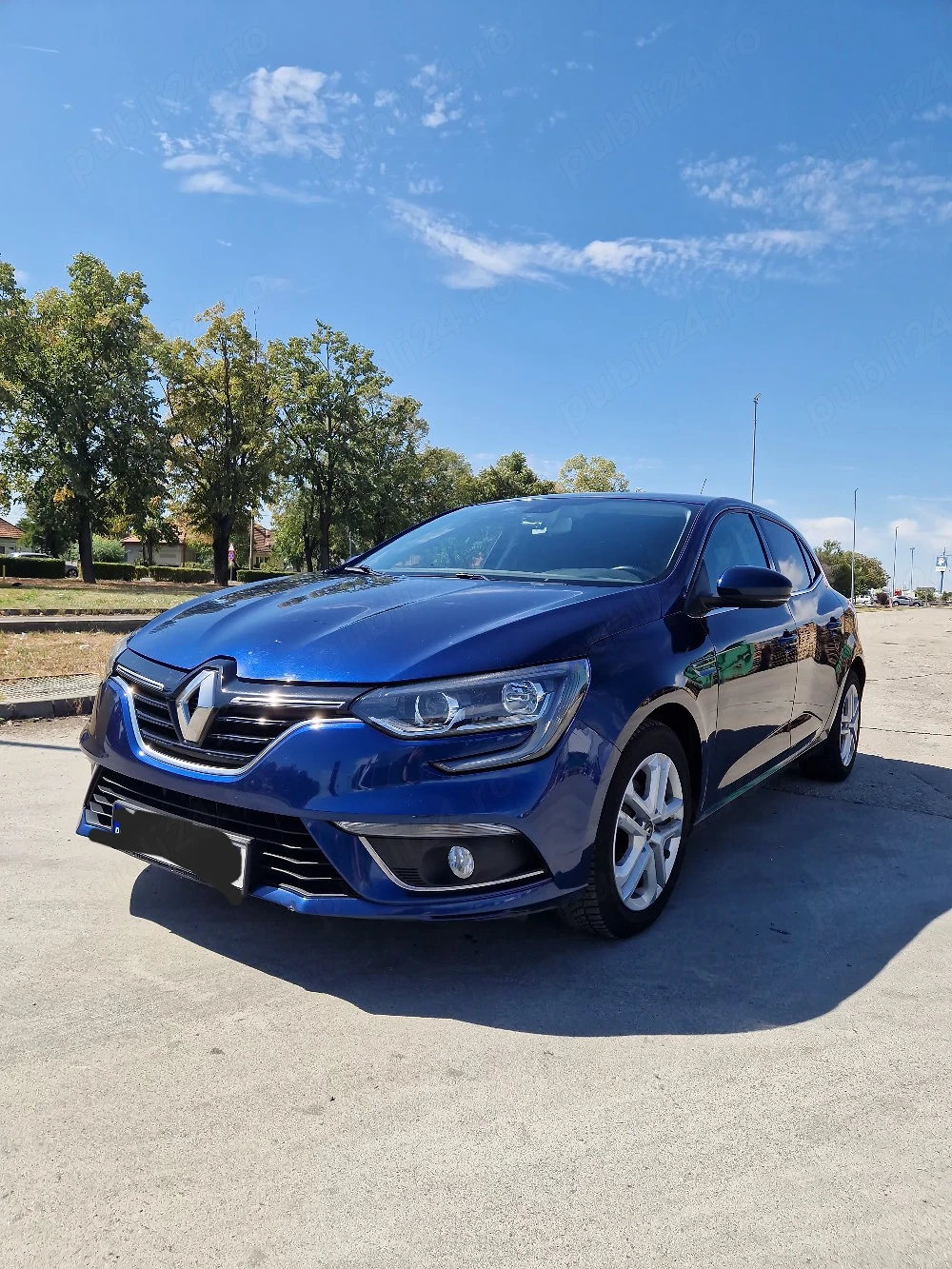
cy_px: 634
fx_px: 843
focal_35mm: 23
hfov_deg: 58.9
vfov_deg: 73.9
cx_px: 476
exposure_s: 1/2000
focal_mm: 5.4
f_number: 1.8
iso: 50
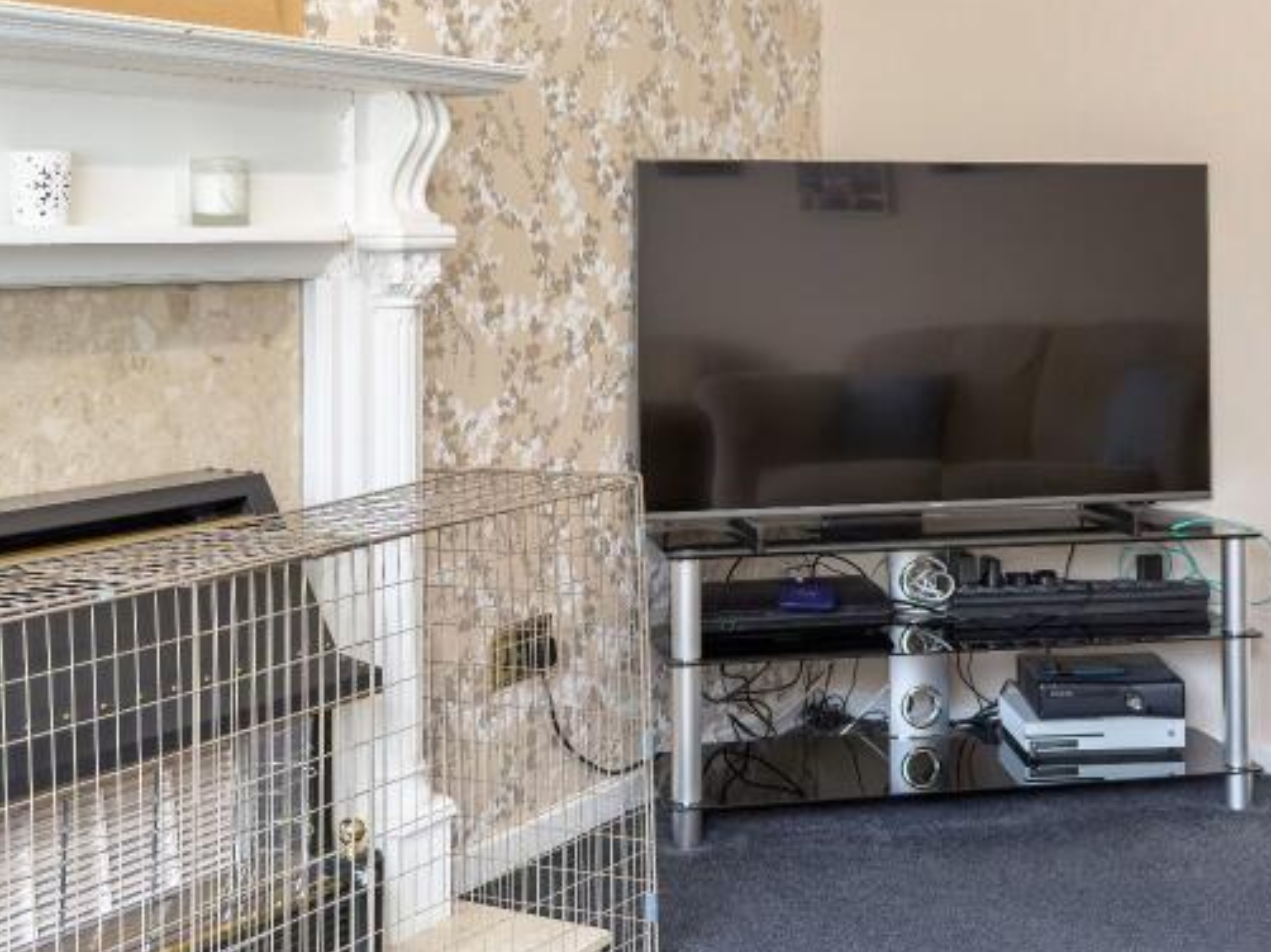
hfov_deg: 38.7
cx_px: 800
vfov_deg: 29.2
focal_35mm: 49
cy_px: 233
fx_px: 1798
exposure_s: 1/60
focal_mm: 6.76
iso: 160
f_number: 1.8
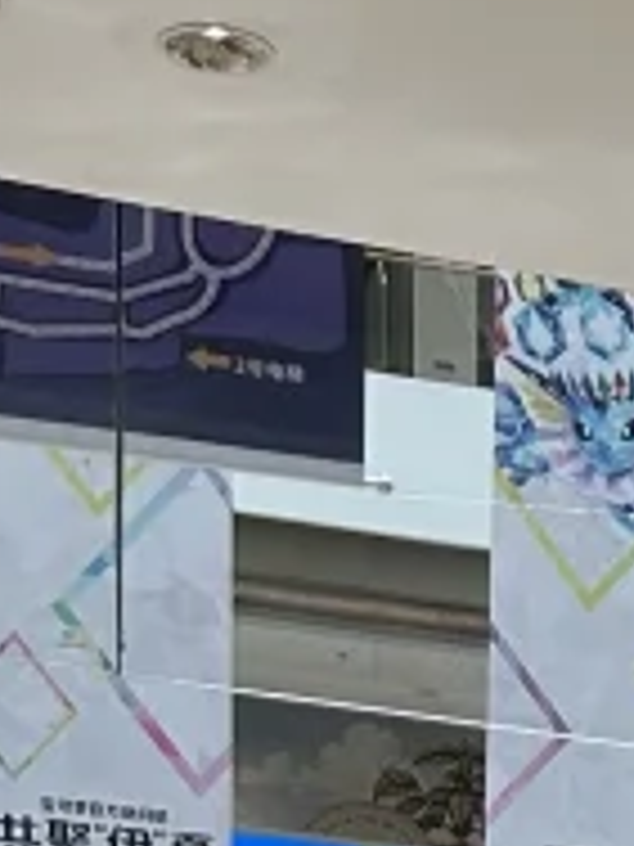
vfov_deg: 8.9
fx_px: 4860
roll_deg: +0.4
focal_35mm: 199
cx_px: 1511
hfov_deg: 7.0
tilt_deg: +1.8
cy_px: 2088
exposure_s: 1/240
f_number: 1.5
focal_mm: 5.7
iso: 40
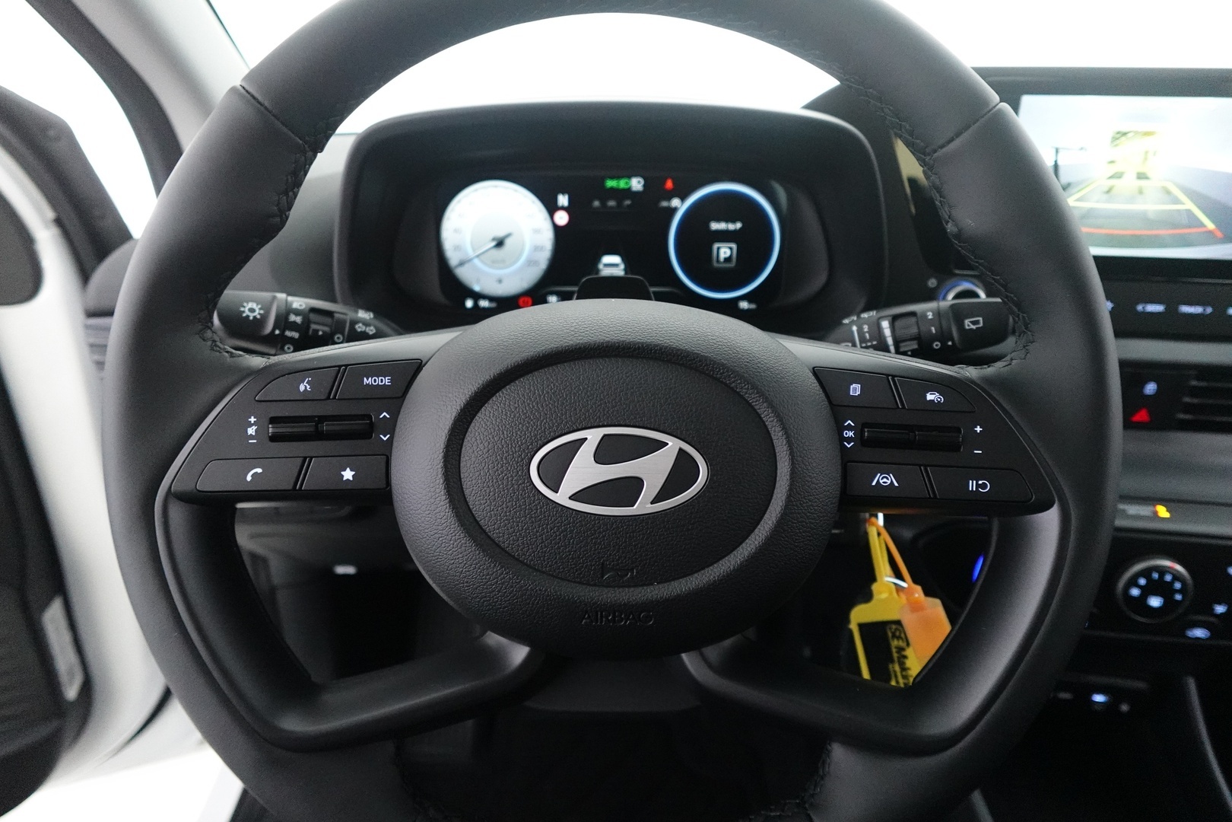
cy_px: 411
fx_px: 684
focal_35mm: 20
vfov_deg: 61.9
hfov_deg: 84.0
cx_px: 616
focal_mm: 7.6
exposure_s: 1/80
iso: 2500
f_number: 2
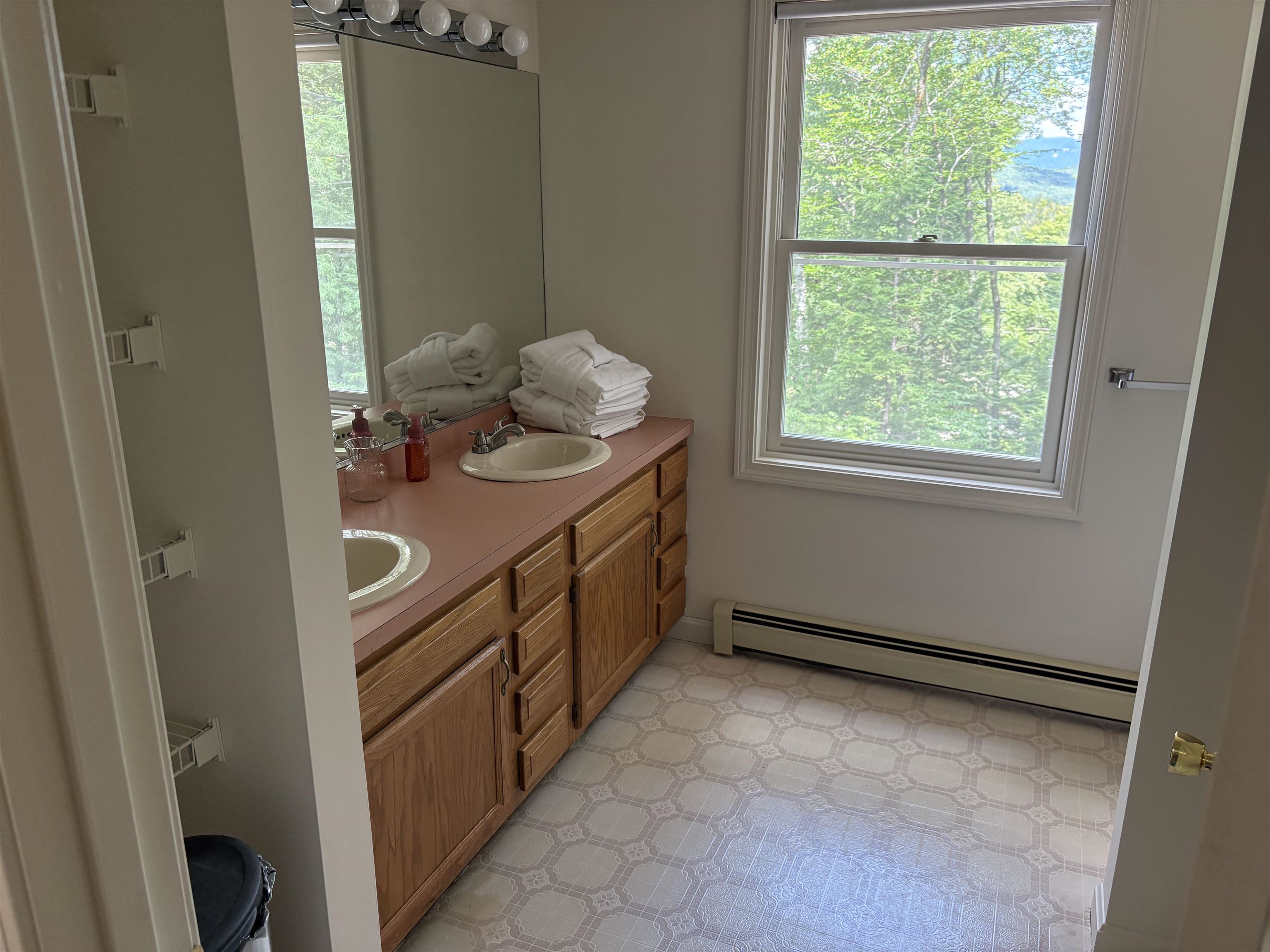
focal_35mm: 26
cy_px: 476
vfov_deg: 53.1
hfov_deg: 67.3
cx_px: 635
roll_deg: +0.9
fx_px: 954
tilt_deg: -16.8
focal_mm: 5.96
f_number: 1.6
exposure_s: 1/60
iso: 125
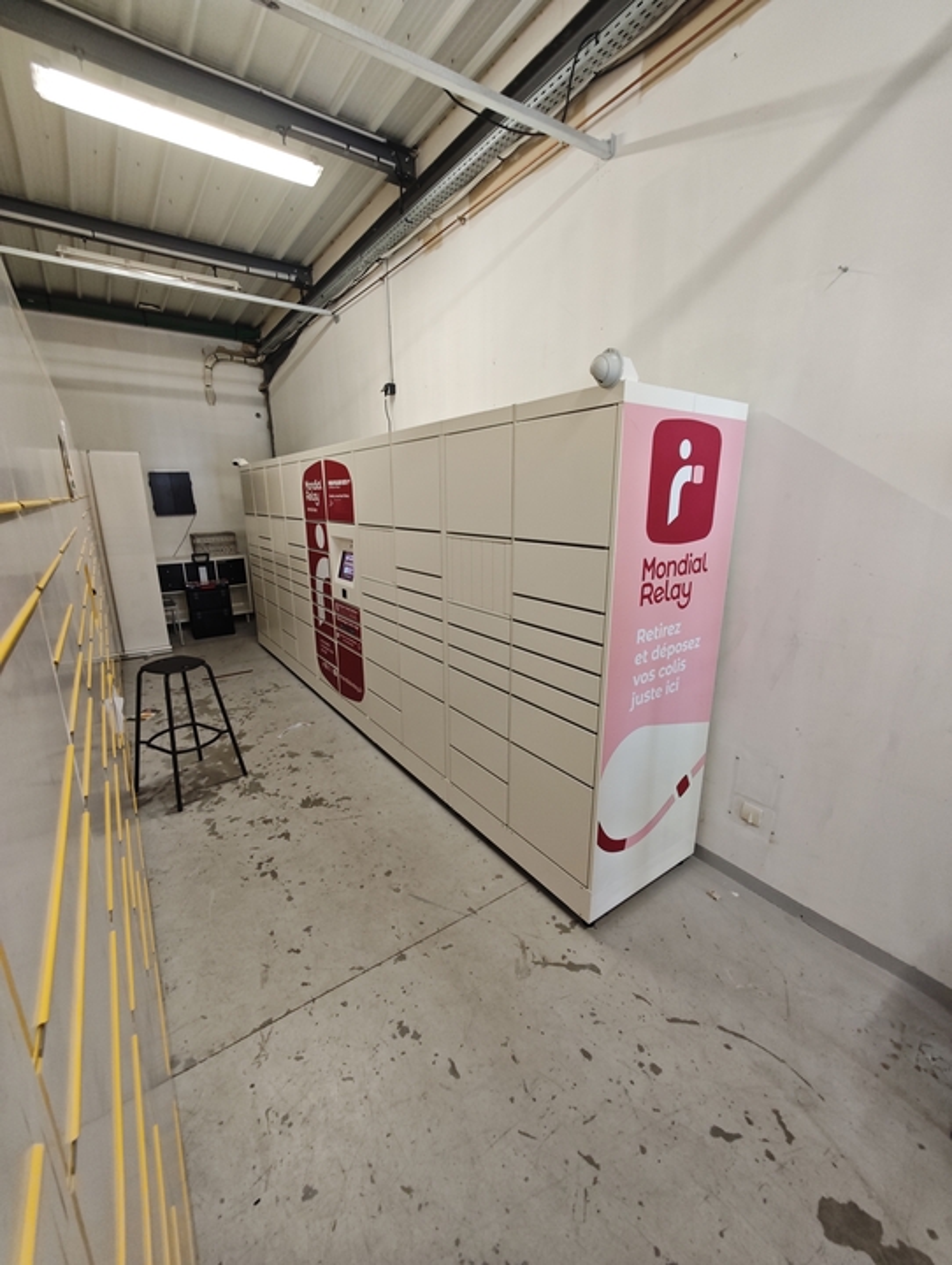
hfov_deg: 85.8
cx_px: 476
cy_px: 632
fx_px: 512
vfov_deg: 102.0
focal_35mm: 14
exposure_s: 1/33.3
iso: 1000
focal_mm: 2.16
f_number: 2.2
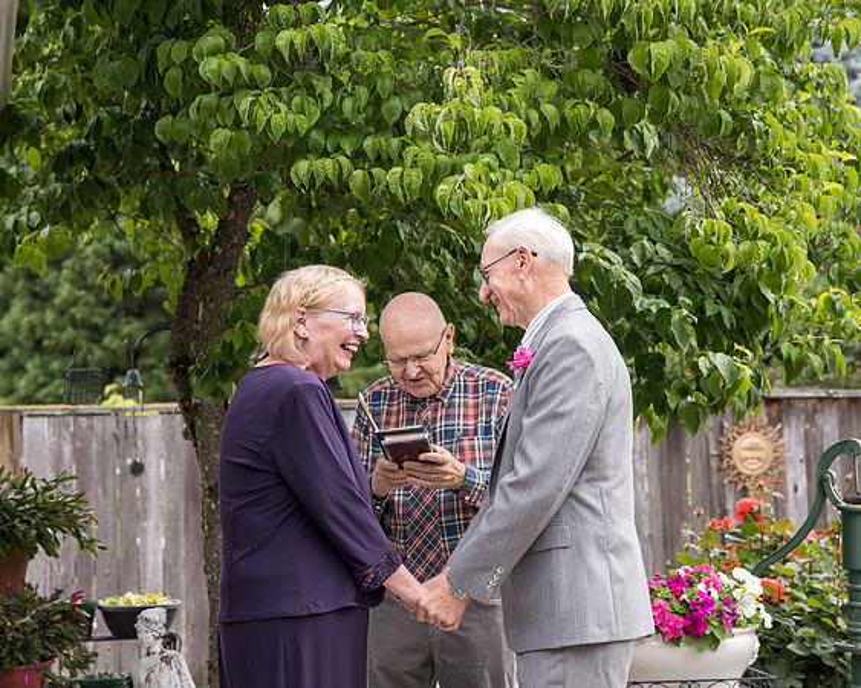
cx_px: 430
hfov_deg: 24.2
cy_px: 344
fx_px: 2008
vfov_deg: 19.4
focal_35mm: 79
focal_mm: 70
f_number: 4.5
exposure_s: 1/500
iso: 400
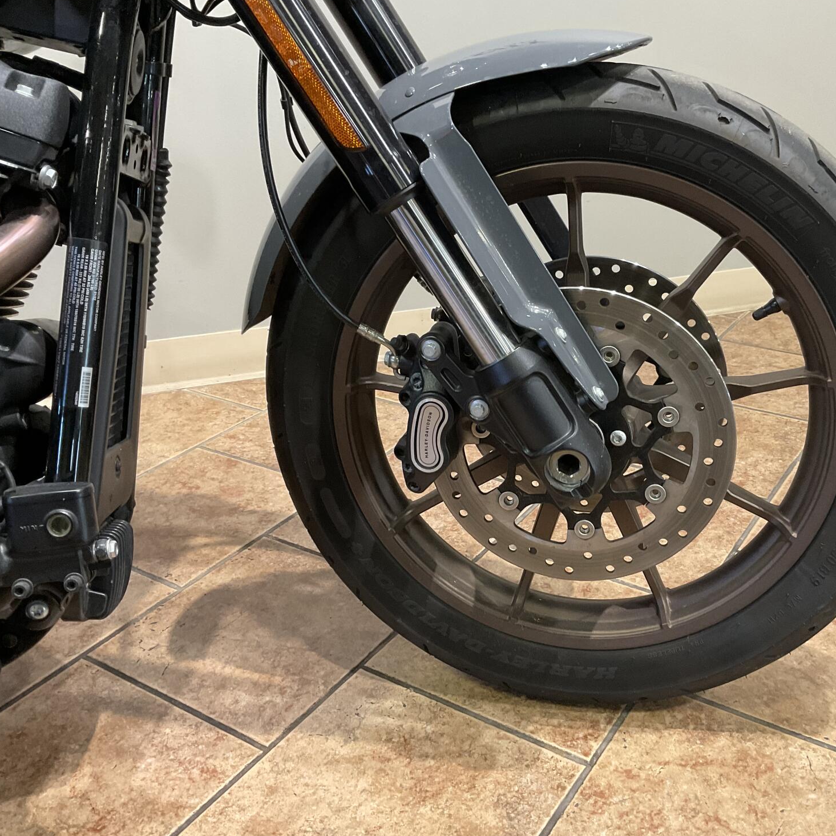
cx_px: 521
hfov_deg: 46.8
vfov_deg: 47.2
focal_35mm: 35
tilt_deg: -26.6
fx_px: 956
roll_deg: +0.4
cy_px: 420
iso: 160
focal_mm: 3
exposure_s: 1/60
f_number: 1.8
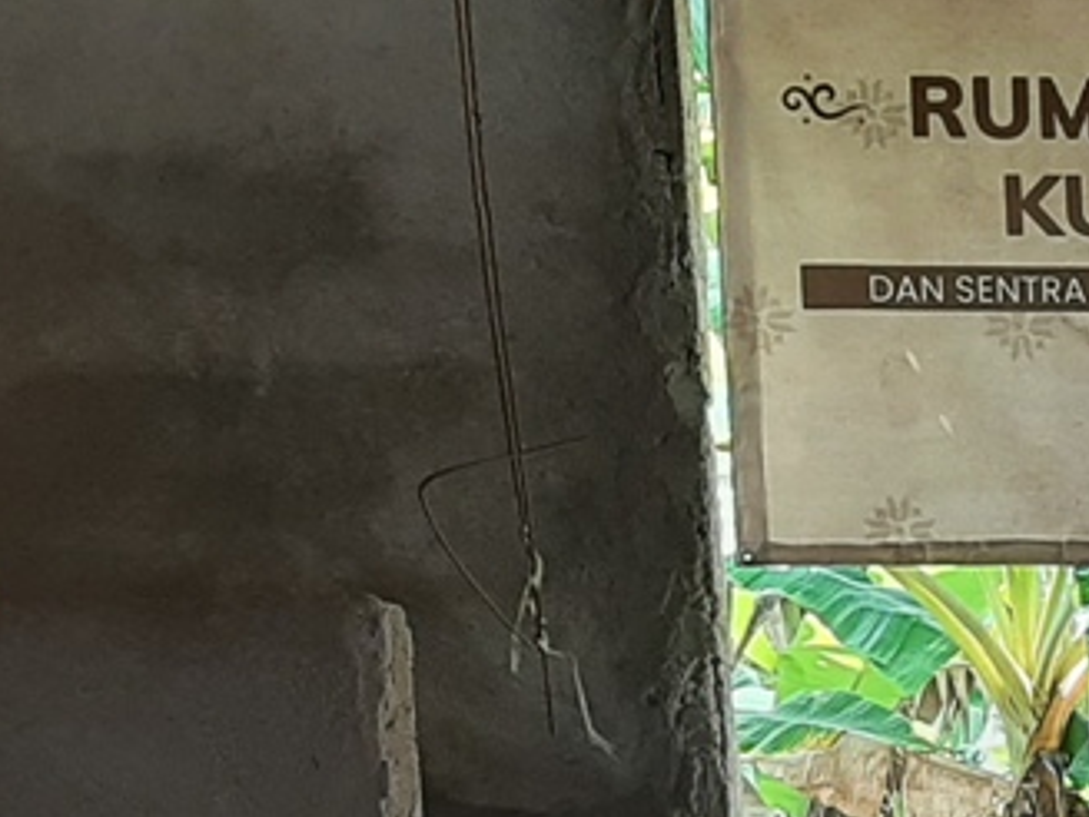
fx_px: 3020
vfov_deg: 14.8
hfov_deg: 17.1
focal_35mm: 96
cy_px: 1005
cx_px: 1912
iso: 40
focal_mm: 3.93
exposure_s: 1/114
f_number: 1.7
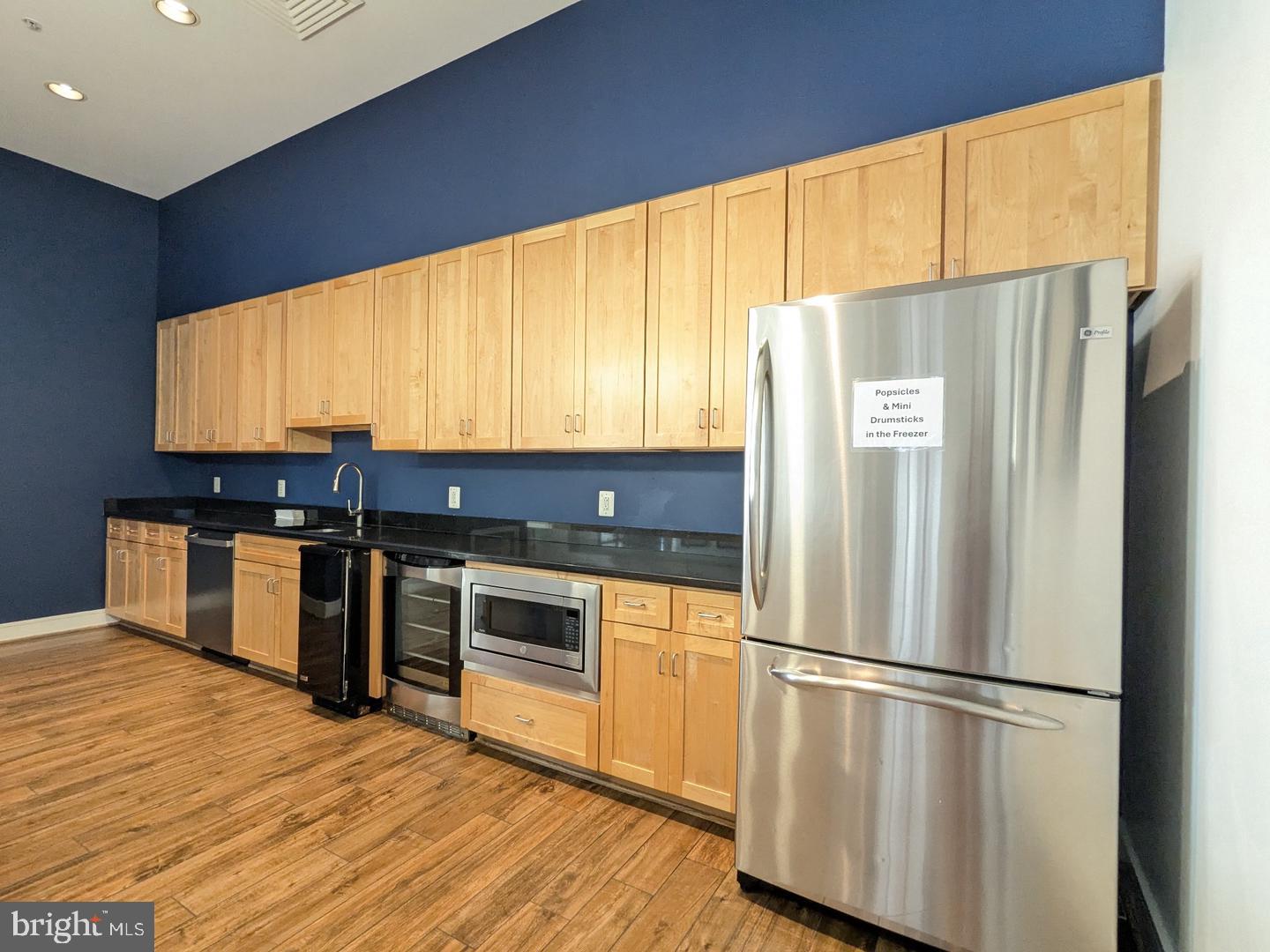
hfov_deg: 94.5
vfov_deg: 78.1
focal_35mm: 16
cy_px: 476
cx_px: 635
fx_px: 587
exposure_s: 1/60
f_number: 2.2
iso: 497
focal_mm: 2.35
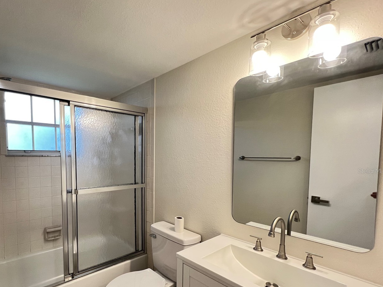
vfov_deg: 74.0
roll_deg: -0.3
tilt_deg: -3.1
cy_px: 171
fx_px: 188
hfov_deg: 88.7
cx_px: 137
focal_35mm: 17
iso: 250
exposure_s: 1/120
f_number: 1.8
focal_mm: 1.57
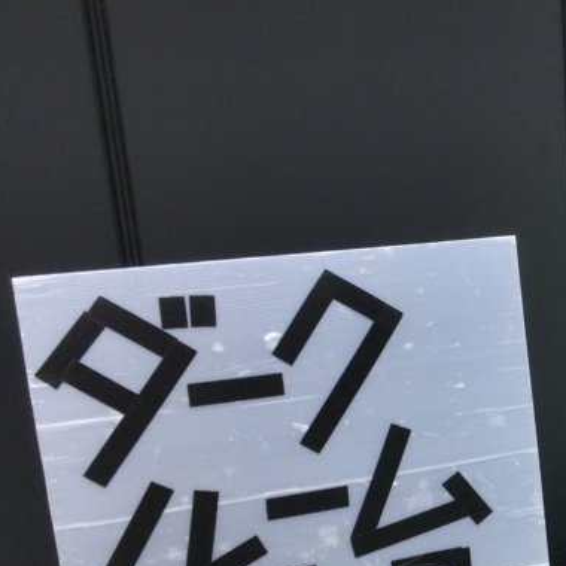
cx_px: 736
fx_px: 1276
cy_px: 417
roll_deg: -0.3
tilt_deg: -16.6
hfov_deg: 22.4
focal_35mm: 69
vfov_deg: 24.7
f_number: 2.2
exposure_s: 1/30
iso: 125
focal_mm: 4.15
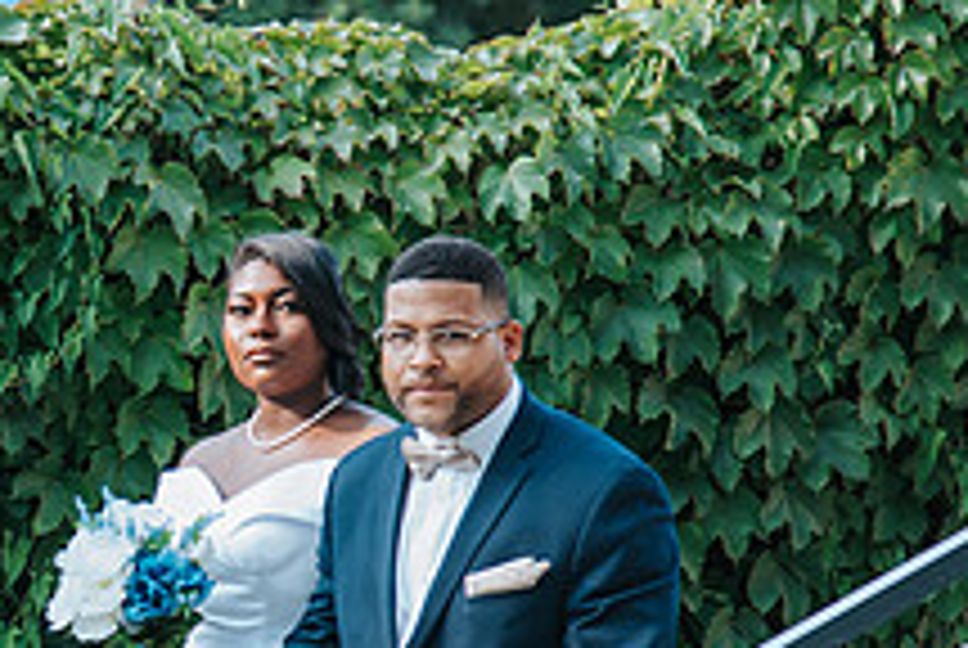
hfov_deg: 7.0
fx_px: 7835
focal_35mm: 291
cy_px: 504
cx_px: -66
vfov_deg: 4.7
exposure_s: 1/250
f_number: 4
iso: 400
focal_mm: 100
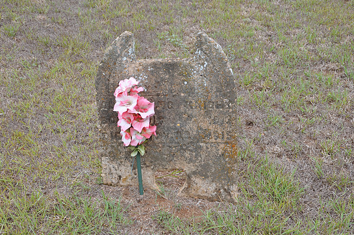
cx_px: 182
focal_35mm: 67
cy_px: 124
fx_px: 658
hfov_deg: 30.1
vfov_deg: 20.3
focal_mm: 42
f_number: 9
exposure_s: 1/80
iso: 200
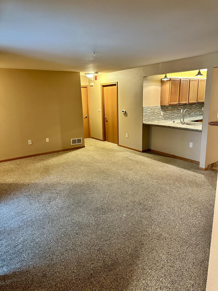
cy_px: 146
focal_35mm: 24
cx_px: 109
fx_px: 202
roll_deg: +1.6
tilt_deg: -12.3
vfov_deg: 71.6
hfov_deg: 56.8
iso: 800
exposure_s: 1/40
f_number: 1.78
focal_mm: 6.86
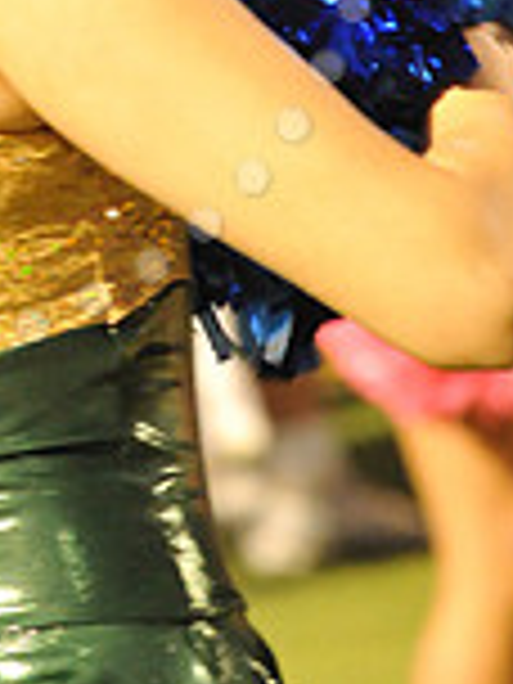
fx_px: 9801
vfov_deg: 4.0
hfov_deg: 3.0
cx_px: -144
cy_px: -180
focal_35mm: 496
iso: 5000
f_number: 5.6
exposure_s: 1/125
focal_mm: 135
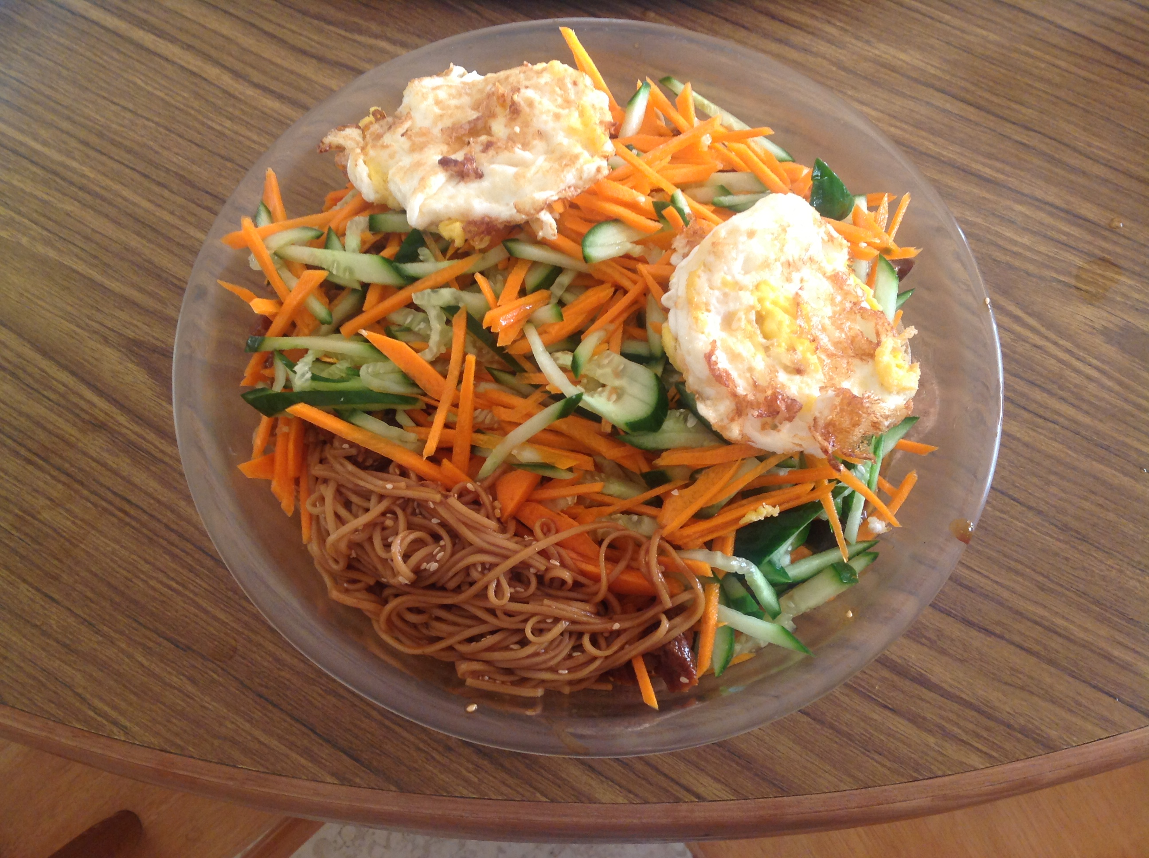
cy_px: 429
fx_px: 1160
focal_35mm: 35
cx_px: 574
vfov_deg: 40.6
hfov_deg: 52.7
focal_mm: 4.28
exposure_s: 1/15
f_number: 2.4
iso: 100
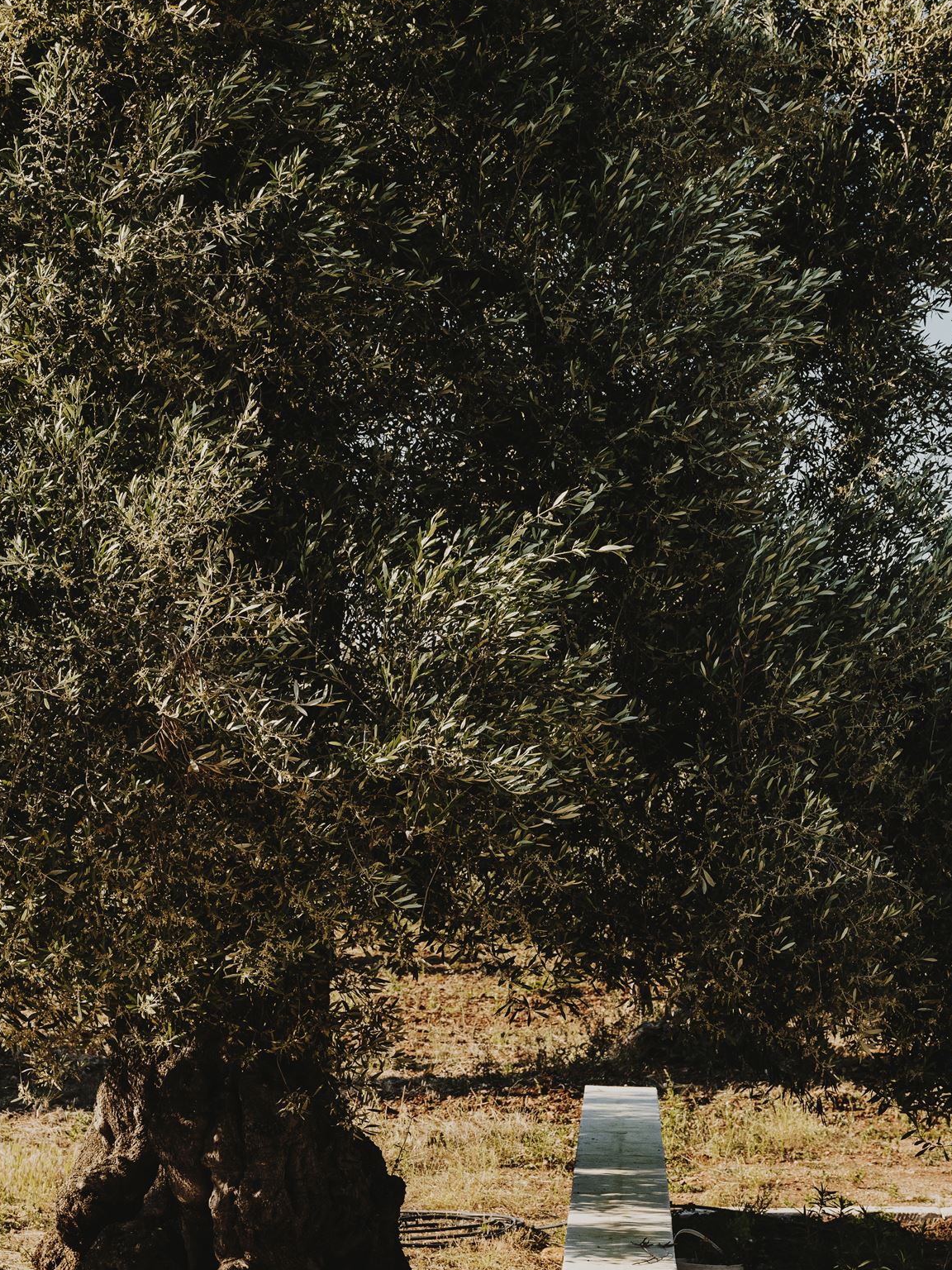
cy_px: 623
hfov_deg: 17.3
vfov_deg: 23.0
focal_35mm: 85
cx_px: 263
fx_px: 3117
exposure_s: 1/500
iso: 320
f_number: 8
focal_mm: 64
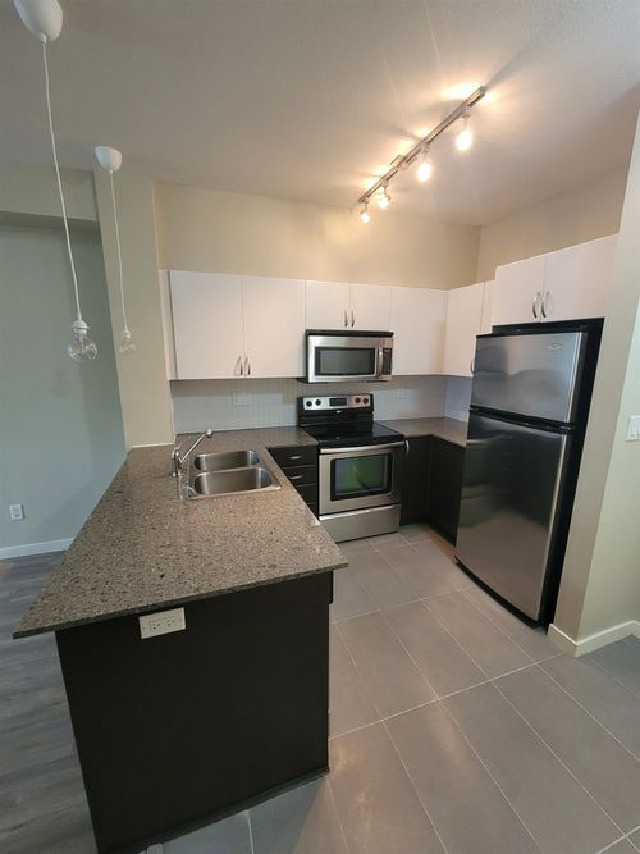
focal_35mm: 13
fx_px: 321
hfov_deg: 89.9
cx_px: 320
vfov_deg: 106.2
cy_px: 427
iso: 320
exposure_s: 1/40
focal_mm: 2.2
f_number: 2.2
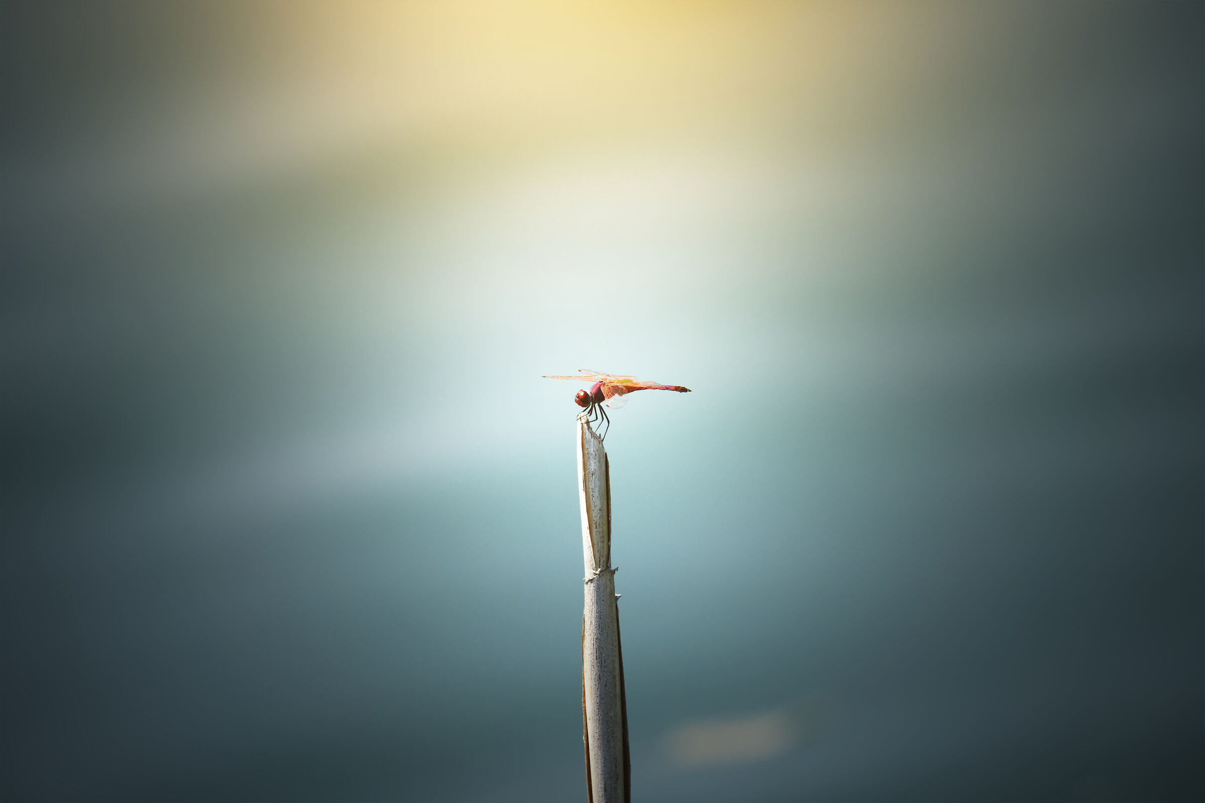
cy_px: 402
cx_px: 602
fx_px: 19680
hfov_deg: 3.5
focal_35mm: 588
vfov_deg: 2.3
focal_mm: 588
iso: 1600
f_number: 11
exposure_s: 1/2000
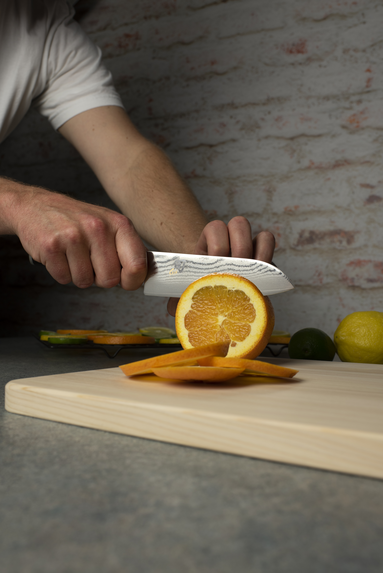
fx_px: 558
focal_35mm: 35
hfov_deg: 37.9
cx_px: 192
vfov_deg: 54.4
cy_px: 286
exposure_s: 1/13
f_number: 8
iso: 200
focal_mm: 35
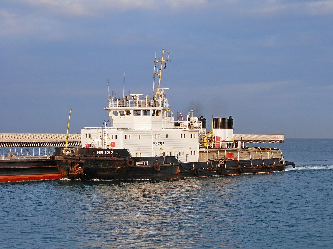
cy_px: 124
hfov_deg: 24.4
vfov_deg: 18.4
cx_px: 166
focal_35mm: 80
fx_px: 769
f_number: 4.6
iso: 80
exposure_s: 1/250
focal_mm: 14.4
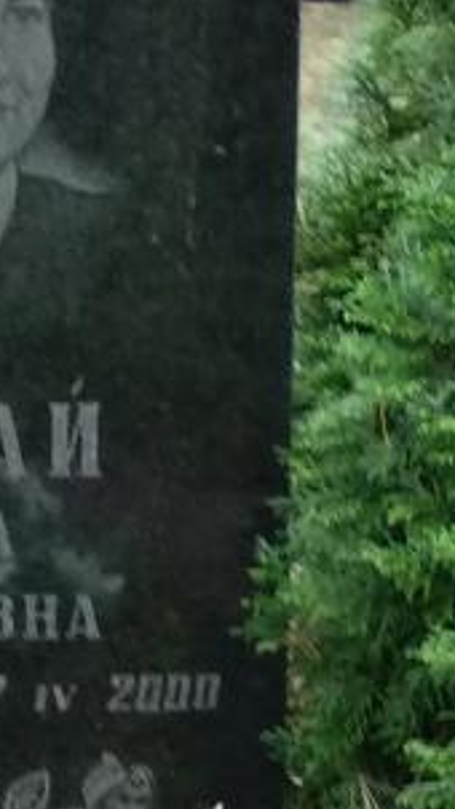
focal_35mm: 75
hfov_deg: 15.8
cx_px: 3
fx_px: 1608
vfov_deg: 27.1
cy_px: 755
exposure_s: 1/30
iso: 400
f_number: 2.2
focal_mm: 3.81
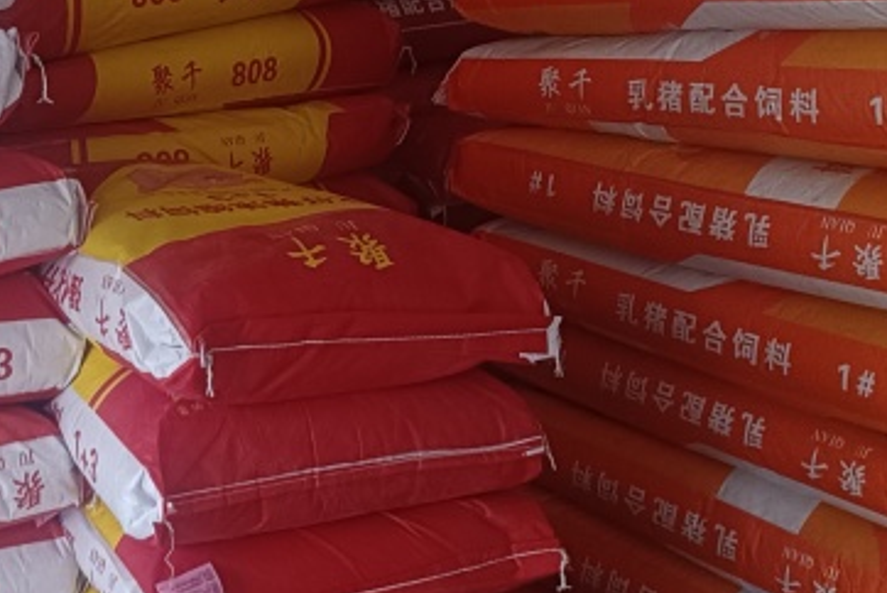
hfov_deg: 30.9
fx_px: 1529
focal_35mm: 62
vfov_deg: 21.9
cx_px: 96
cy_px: 196
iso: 1194
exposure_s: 1/33.3
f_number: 1.9
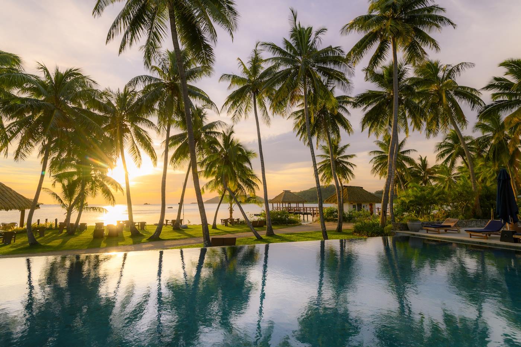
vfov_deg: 73.6
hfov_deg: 96.8
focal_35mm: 16
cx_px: 260
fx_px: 231
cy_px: 174
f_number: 10
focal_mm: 16
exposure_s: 1/50
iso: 100
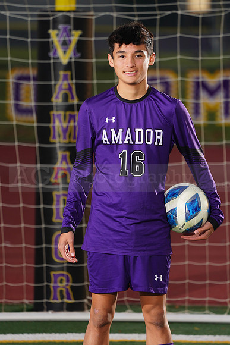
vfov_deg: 5.7
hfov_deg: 3.8
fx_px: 3486
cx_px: 115
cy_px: 172
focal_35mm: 364
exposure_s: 1/200
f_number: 7.1
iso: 200
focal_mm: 364
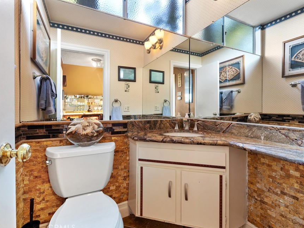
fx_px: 149
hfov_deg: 90.8
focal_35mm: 17
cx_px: 164
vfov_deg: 74.7
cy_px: 113
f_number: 8
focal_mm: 15
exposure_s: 1/5
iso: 250
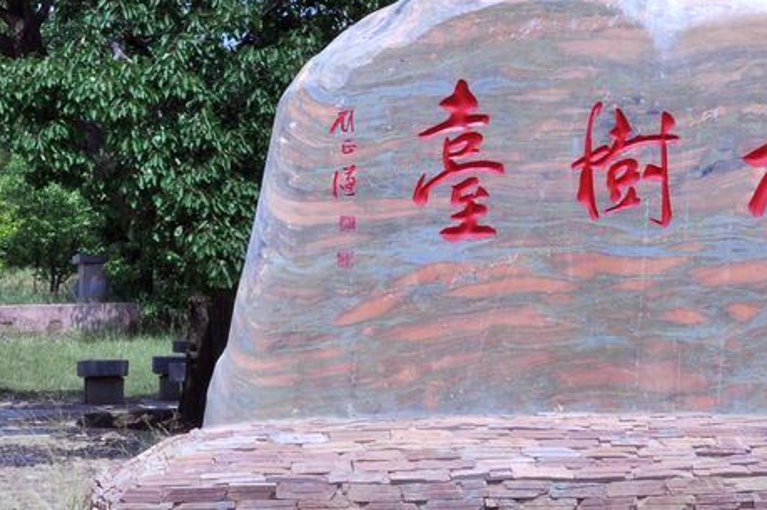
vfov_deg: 13.2
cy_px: -28
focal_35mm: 102
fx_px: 2171
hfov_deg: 20.0
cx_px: 384
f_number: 22
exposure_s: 1/125
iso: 200
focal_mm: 26
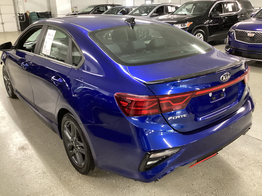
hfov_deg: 58.4
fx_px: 235
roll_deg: +0.4
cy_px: 98
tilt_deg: -21.8
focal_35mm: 31
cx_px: 131
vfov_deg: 45.4
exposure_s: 1/25
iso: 400
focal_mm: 3.3
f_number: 2.4
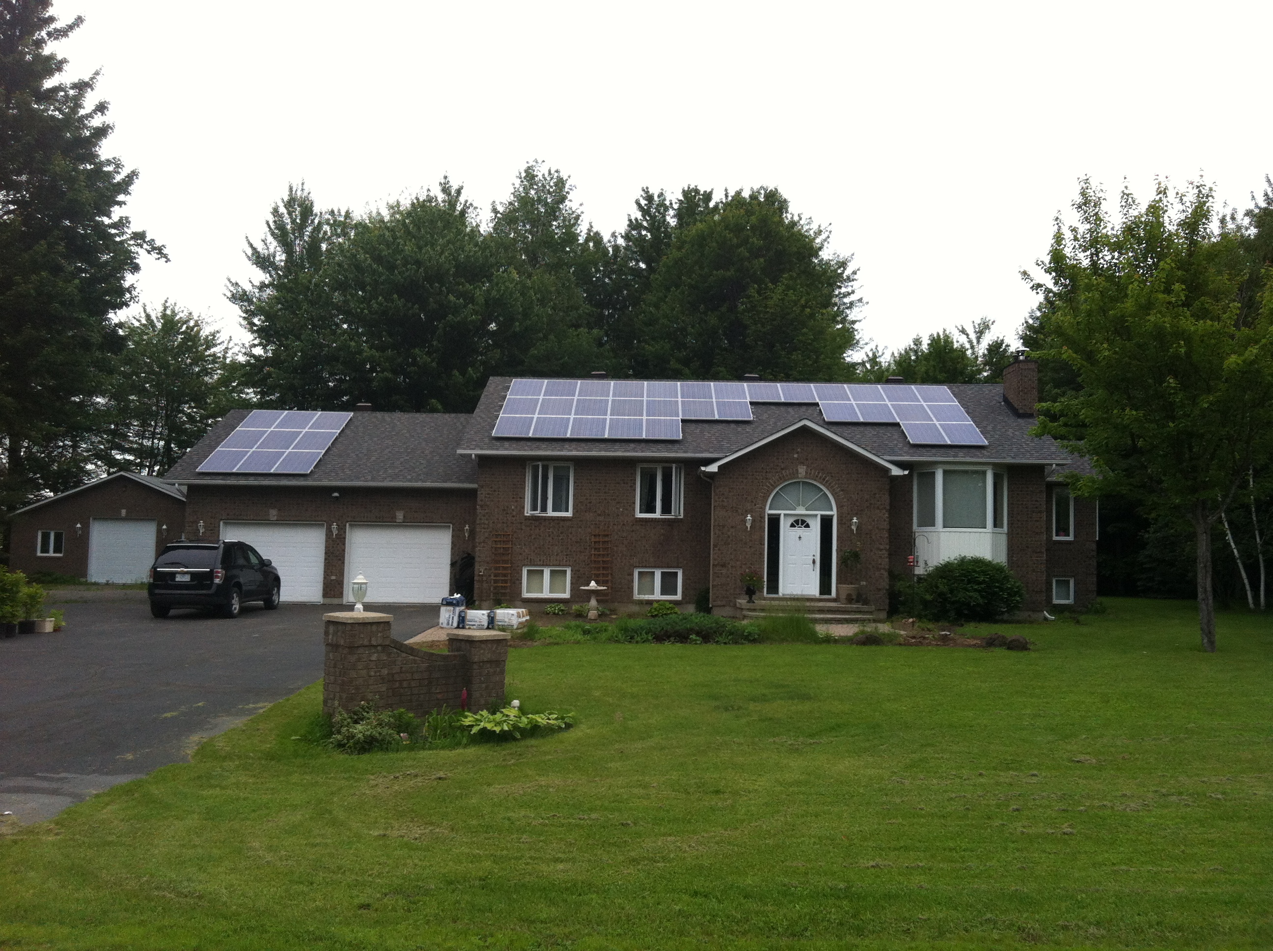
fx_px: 1285
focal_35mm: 35
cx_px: 636
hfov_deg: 52.7
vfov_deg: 40.6
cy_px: 476
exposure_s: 1/120
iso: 100
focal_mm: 3.85
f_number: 2.8
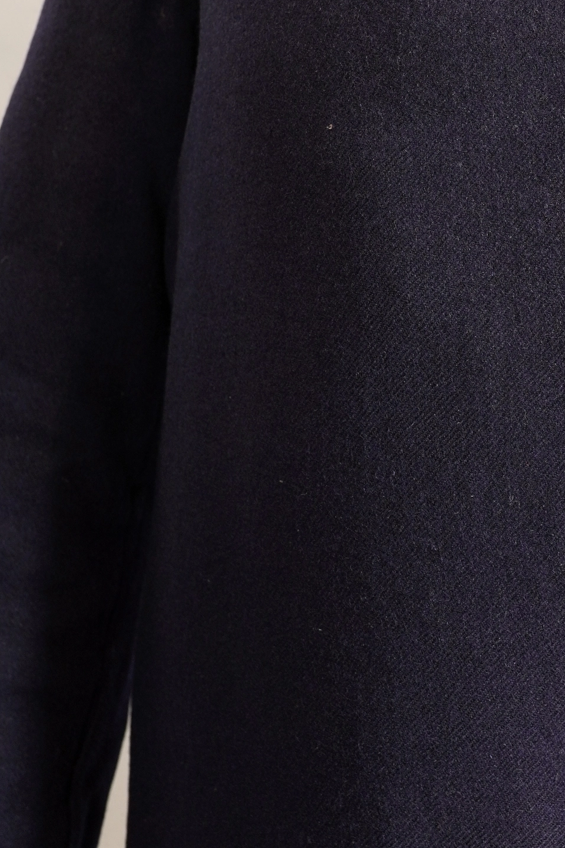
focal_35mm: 96
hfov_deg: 14.1
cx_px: 551
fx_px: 2260
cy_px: 213
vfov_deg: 21.1
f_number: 5.6
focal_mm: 32
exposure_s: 1/40
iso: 400
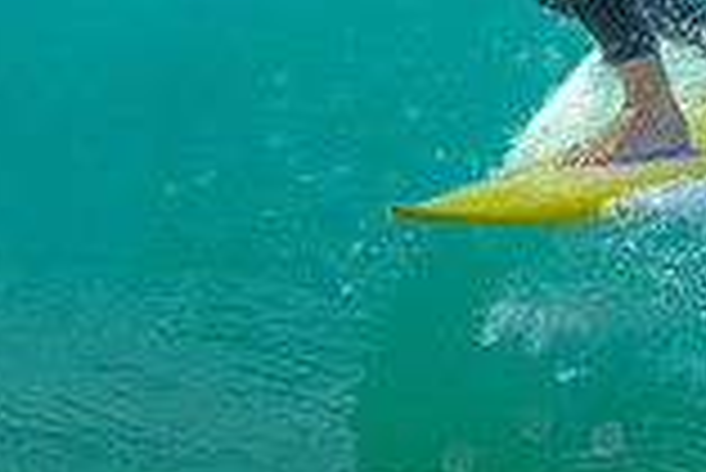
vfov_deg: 0.4
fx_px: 72548
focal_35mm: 3696
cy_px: -146
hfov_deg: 0.6
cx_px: 477
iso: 2200
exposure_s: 1/2000
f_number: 11
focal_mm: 1000
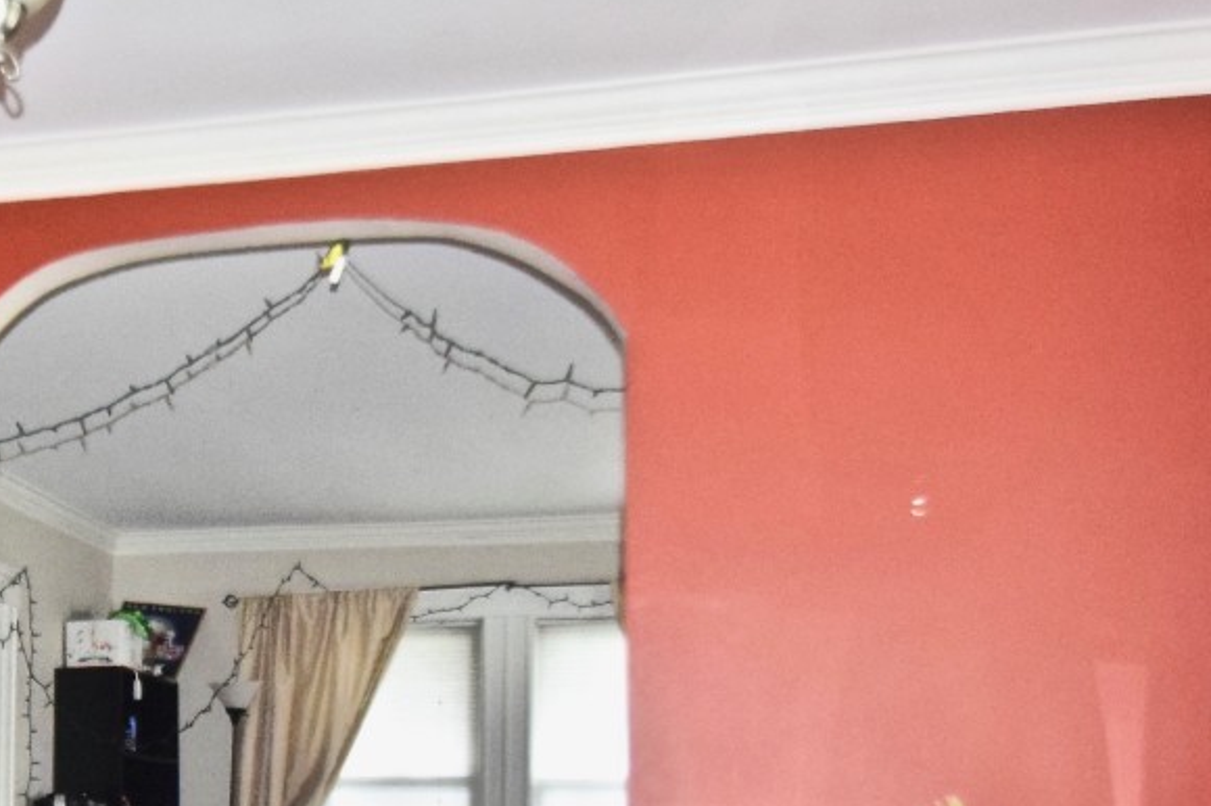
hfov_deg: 35.2
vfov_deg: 24.6
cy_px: 761
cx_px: 109
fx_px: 1782
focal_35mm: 53
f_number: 3.5
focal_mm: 10
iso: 1400
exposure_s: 1/60
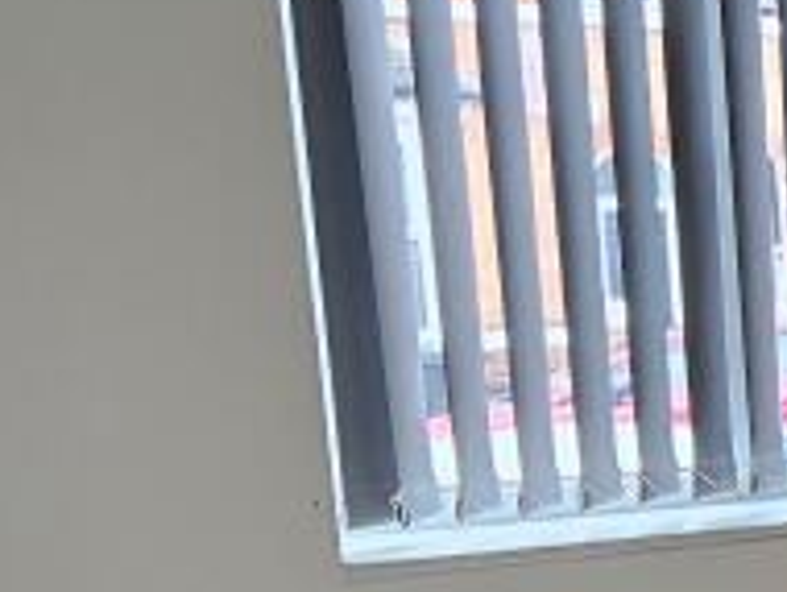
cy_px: 600
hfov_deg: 21.9
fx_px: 1593
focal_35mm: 70
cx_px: 1247
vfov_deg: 20.4
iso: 80
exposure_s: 1/50
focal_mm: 2.2
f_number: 2.2
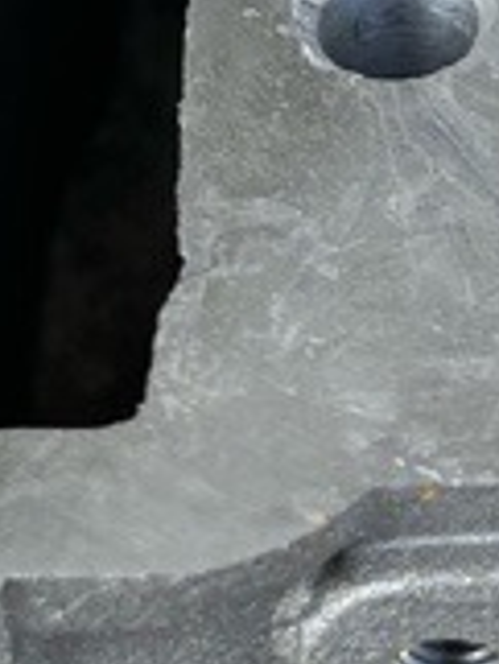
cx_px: 643
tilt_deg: -51.2
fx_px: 3167
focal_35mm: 165
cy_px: 392
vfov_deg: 12.0
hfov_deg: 8.9
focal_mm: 5.1
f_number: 1.6
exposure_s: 1/374
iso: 32
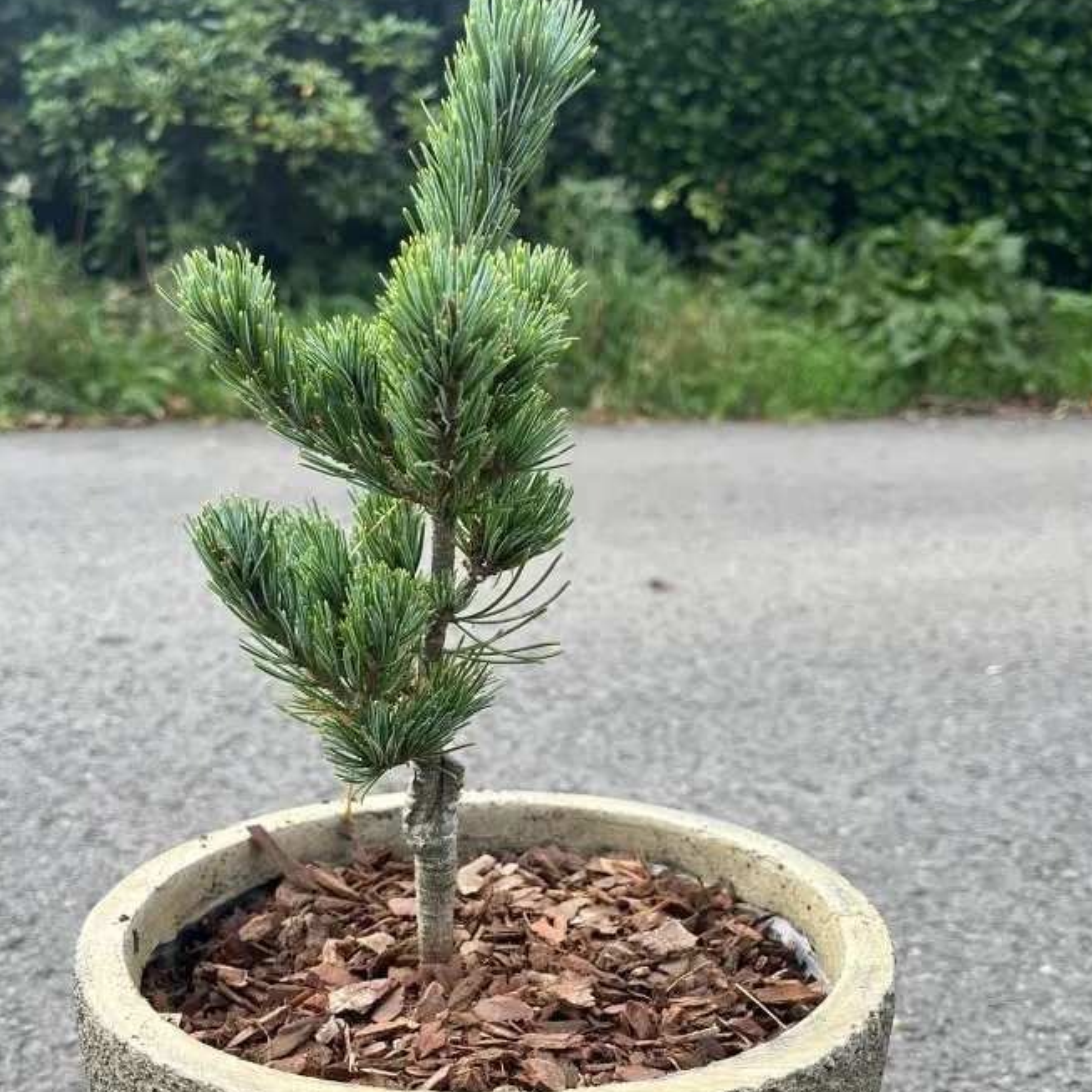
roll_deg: -0.9
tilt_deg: -20.7
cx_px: 502
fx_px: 1356
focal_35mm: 38
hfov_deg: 43.8
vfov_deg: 42.7
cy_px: 801
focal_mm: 5.1
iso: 50
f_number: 1.6
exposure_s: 1/646
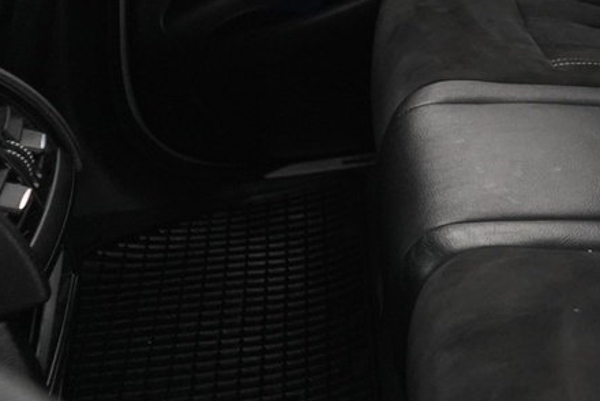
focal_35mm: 103
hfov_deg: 17.0
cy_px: -217
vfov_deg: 12.6
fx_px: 1718
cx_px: 1021
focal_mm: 28
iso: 4000
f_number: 3.5
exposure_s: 1/40
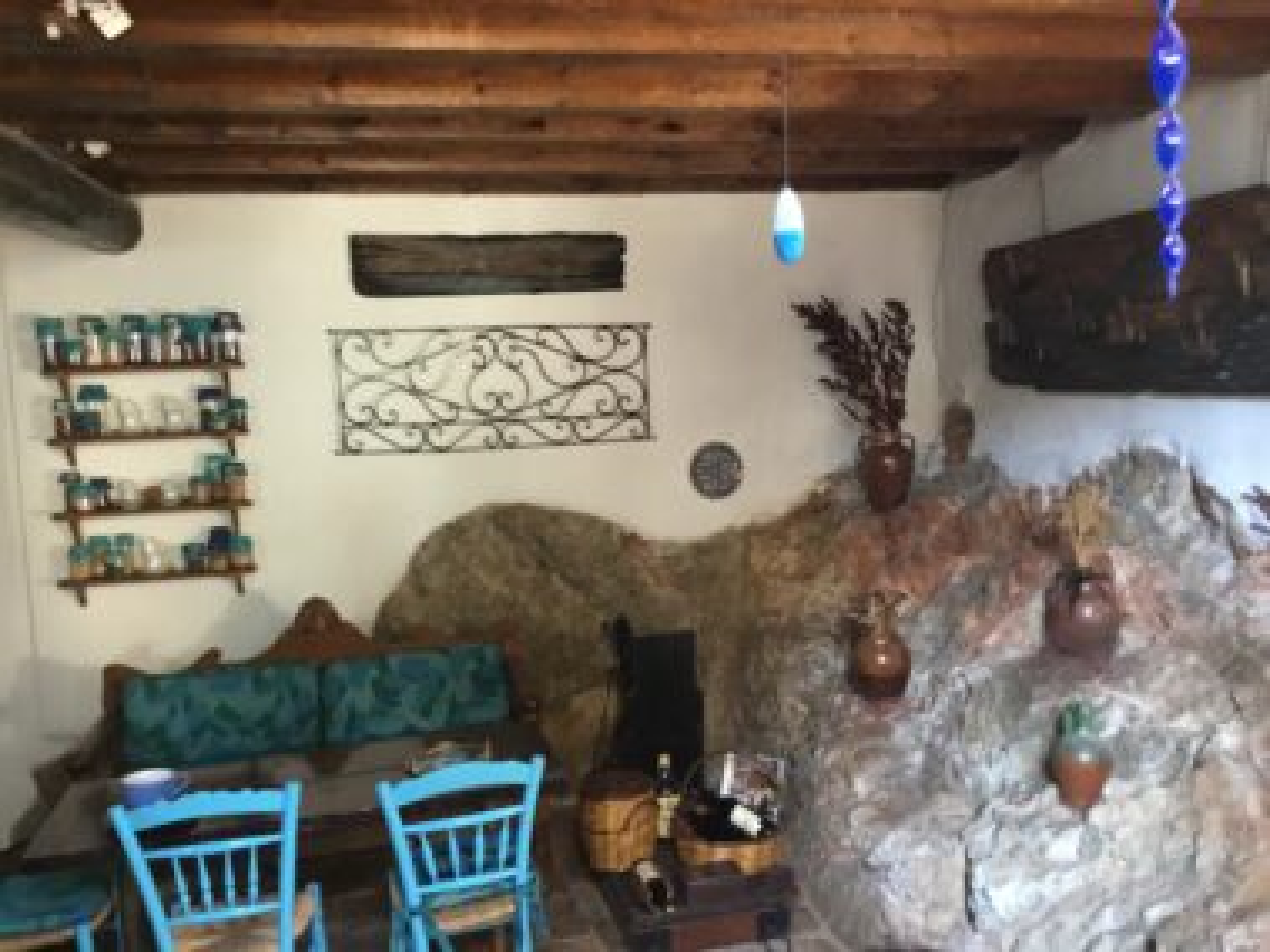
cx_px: 635
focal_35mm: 31
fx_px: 1137
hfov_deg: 58.4
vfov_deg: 45.4
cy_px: 476
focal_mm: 3.3
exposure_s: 1/20
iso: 200
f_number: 2.4
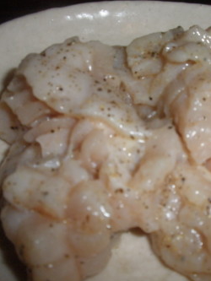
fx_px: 406
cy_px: 142
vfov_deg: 38.2
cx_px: 162
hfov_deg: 28.6
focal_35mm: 50
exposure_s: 1/30
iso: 200
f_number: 10
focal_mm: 6.6
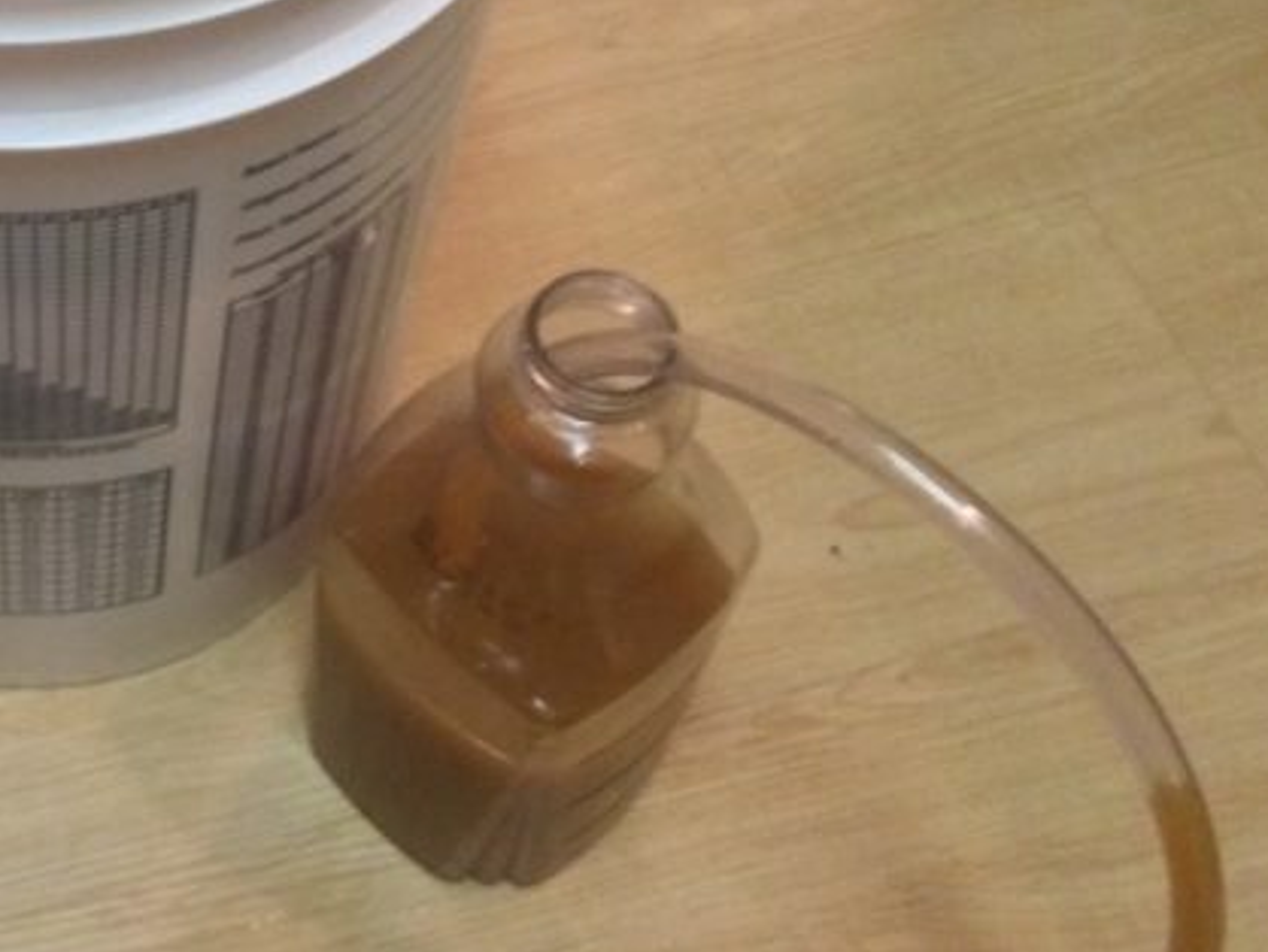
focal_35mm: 71
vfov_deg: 20.4
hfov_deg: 26.0
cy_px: 109
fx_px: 2602
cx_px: -3
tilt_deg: -53.0
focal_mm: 4.15
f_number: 2.2
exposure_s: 1/17
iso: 320
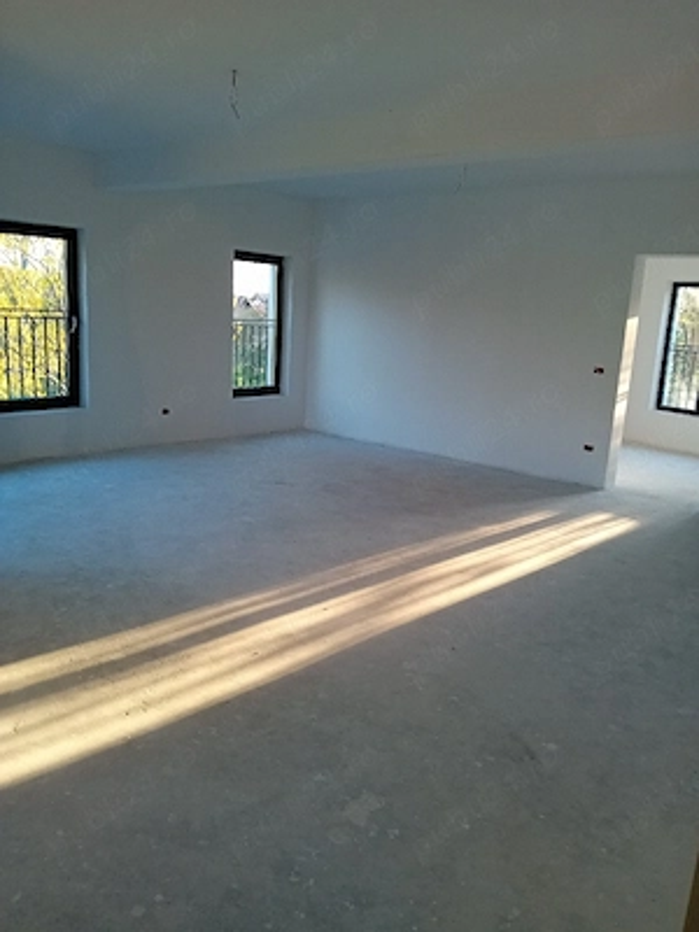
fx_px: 754
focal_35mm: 28
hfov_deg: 49.7
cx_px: 350
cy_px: 466
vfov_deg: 63.4
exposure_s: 1/33.4
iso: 250
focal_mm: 3.38
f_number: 2.8
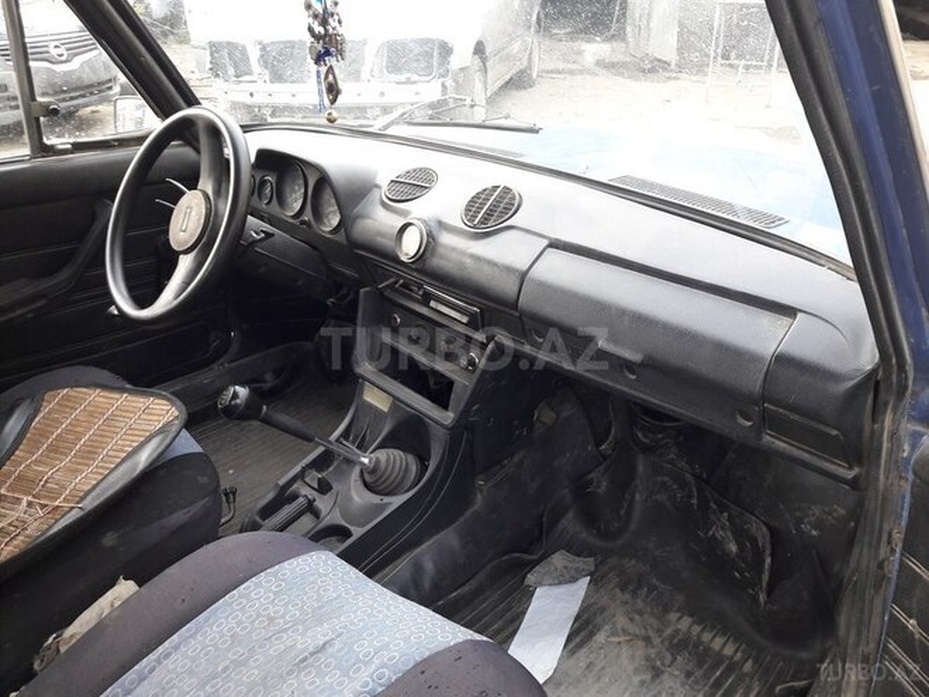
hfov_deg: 63.4
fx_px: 751
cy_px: 348
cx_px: 464
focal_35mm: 28
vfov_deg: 49.7
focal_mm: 3.7
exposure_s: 1/33
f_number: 1.9
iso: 80
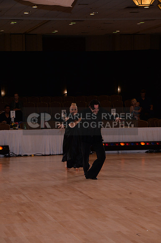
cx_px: 80
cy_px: 122
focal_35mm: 120
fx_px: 807
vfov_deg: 17.1
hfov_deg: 11.4
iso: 2000
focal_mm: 120
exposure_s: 1/250
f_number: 7.1
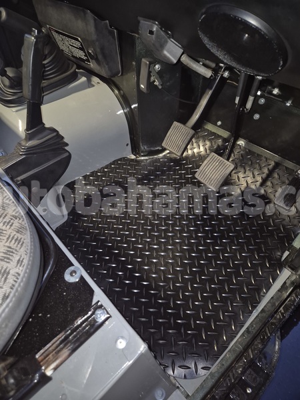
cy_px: 200
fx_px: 266
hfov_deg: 58.9
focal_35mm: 23
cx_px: 150
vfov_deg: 73.9
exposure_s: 1/8
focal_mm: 5.4
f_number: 1.8
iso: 400
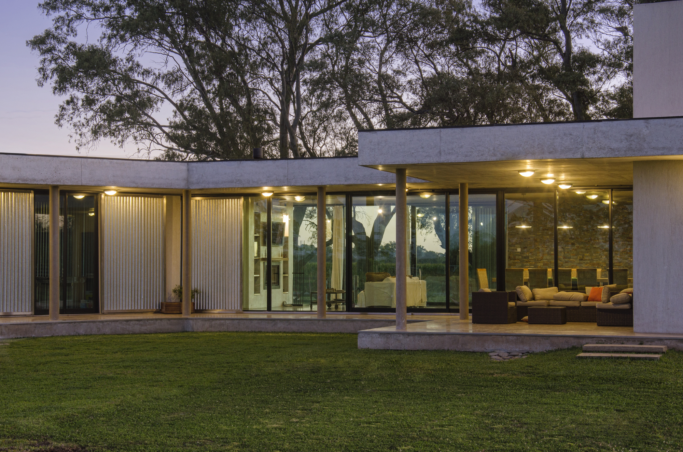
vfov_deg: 18.8
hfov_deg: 28.1
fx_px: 1363
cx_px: 342
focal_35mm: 72
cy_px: 226
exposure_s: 1
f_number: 11
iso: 200
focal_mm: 48
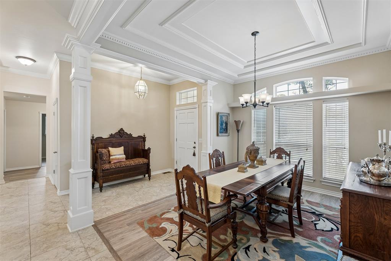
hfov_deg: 100.4
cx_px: 196
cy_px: 130
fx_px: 163
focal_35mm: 15
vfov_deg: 77.3
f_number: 5.6
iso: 250
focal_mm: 10
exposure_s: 1/20
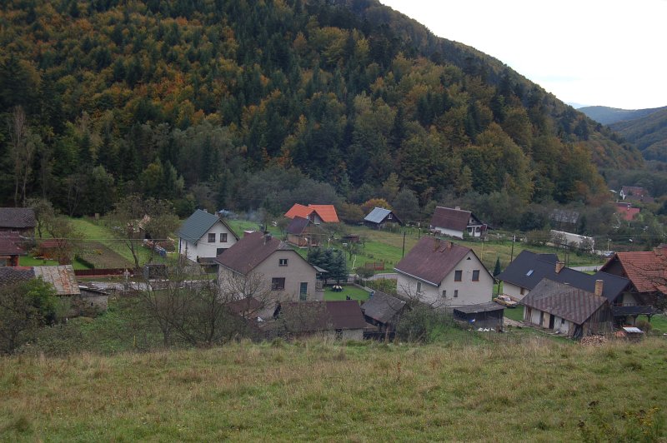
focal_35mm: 46
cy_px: 222
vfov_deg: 28.9
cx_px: 334
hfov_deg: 42.4
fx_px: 861
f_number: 6.3
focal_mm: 31
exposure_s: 1/125
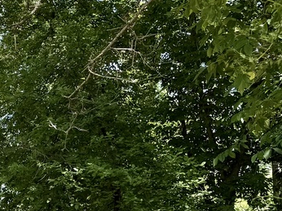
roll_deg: +2.6
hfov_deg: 17.7
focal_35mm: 100
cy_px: 194
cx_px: -134
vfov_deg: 14.6
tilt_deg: +2.7
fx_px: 814
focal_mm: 6.76
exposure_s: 1/992
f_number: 1.78
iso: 80
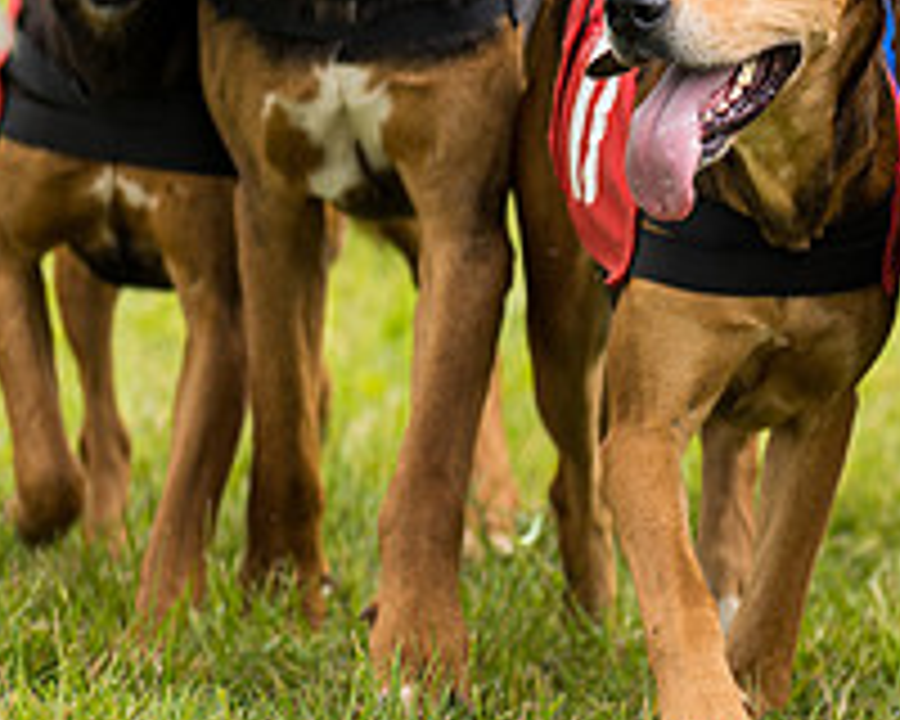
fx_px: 14810
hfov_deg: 3.5
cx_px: 1157
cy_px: 610
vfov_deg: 2.8
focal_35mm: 556
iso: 50
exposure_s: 1/500
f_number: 1.8
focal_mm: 135
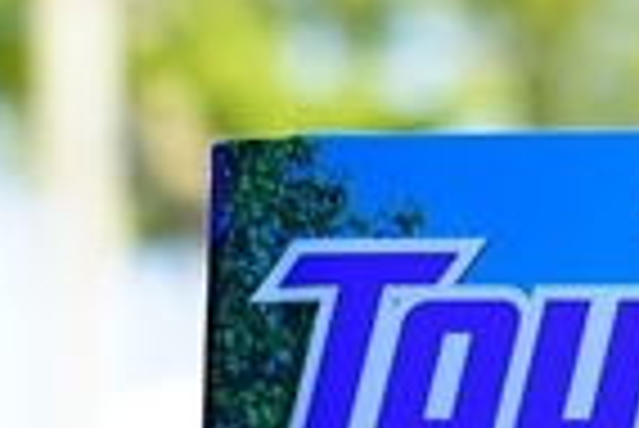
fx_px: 3909
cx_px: 774
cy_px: 1162
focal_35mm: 220
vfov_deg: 5.9
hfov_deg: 9.2
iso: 100
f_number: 6.3
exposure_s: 1/80
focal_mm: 39
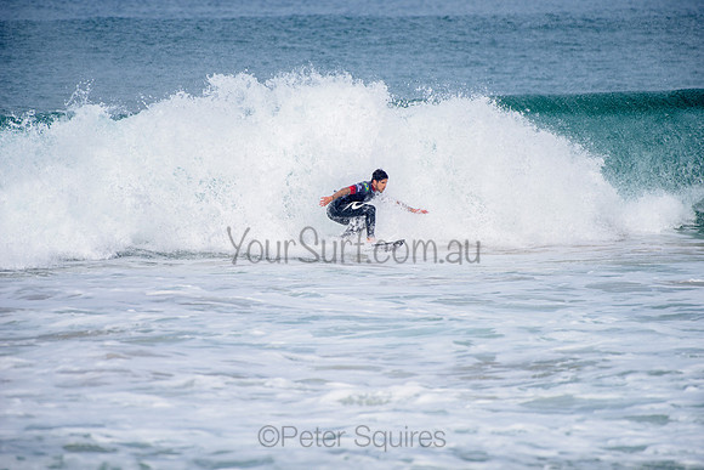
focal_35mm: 500
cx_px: 352
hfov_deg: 4.1
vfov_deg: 2.8
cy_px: 235
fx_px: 9782
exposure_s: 1/2000
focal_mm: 500
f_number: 5.6
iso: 250
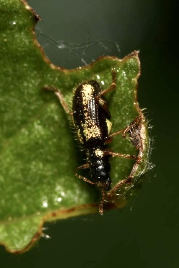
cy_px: 134
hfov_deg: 8.7
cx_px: 90
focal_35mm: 158
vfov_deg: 13.0
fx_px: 1176
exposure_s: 1/60
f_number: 29
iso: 100
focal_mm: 105
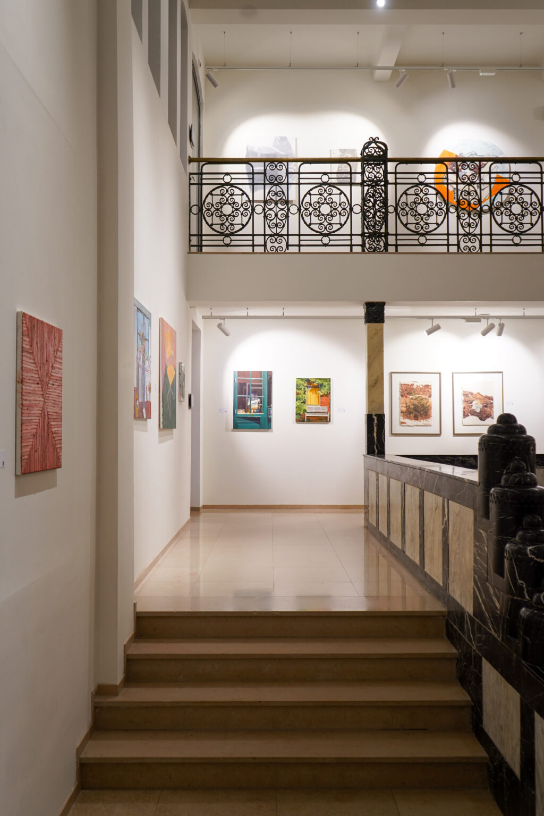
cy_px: 408
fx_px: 680
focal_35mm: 30
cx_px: 272
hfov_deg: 43.6
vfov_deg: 61.9
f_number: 3.5
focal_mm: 30
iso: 250
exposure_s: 1/30
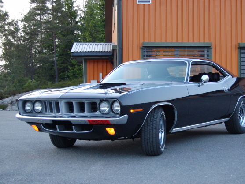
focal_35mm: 63
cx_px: 141
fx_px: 446
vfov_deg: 23.3
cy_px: 92
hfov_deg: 30.7
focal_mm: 38
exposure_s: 1/20
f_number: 5
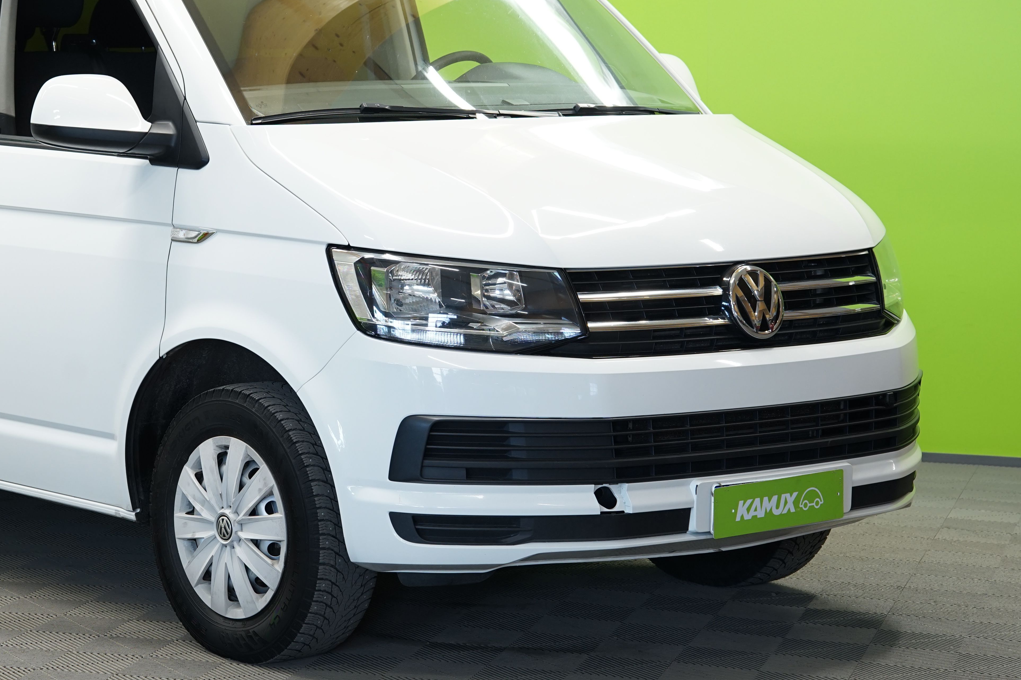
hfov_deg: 20.6
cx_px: 231
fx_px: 2779
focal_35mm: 98
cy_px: 269
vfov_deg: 14.0
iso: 500
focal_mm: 63
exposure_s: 1/15
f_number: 5.6
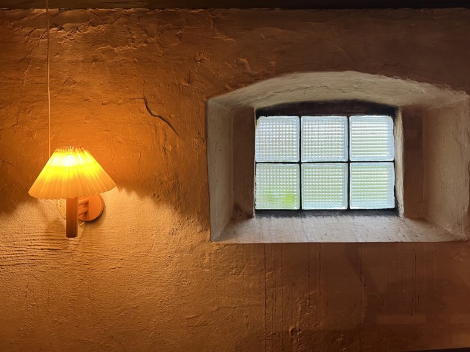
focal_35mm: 26
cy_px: 176
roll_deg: +1.3
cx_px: 235
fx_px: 353
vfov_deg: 53.1
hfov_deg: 67.3
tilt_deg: -2.4
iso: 125
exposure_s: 1/77
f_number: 1.5
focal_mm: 5.7
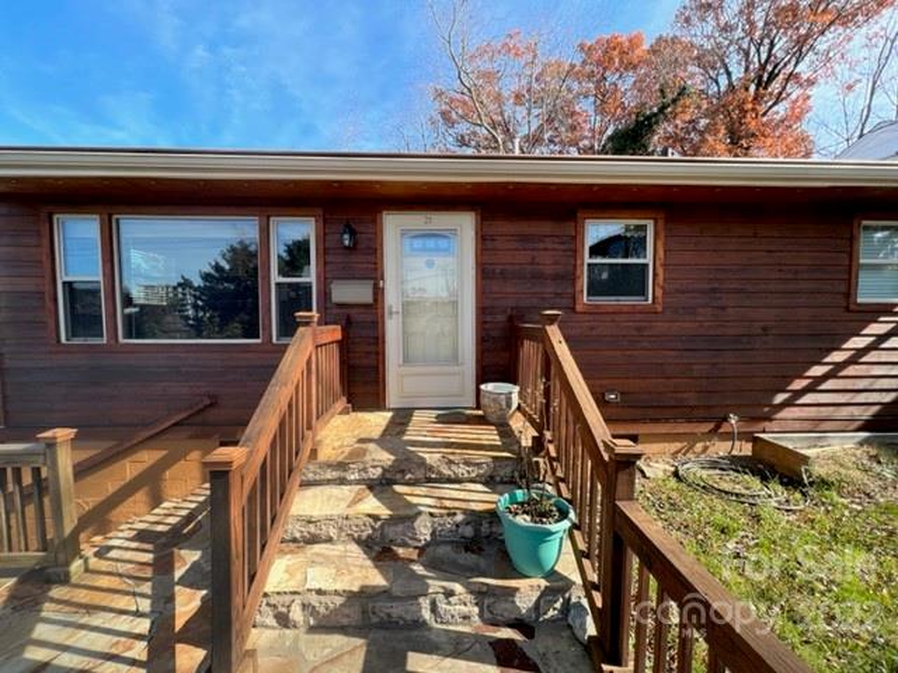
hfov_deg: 106.2
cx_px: 449
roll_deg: -0.2
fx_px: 337
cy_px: 336
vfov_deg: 89.9
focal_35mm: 13
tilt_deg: -2.7
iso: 32
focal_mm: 1.57
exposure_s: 1/306
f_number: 1.8
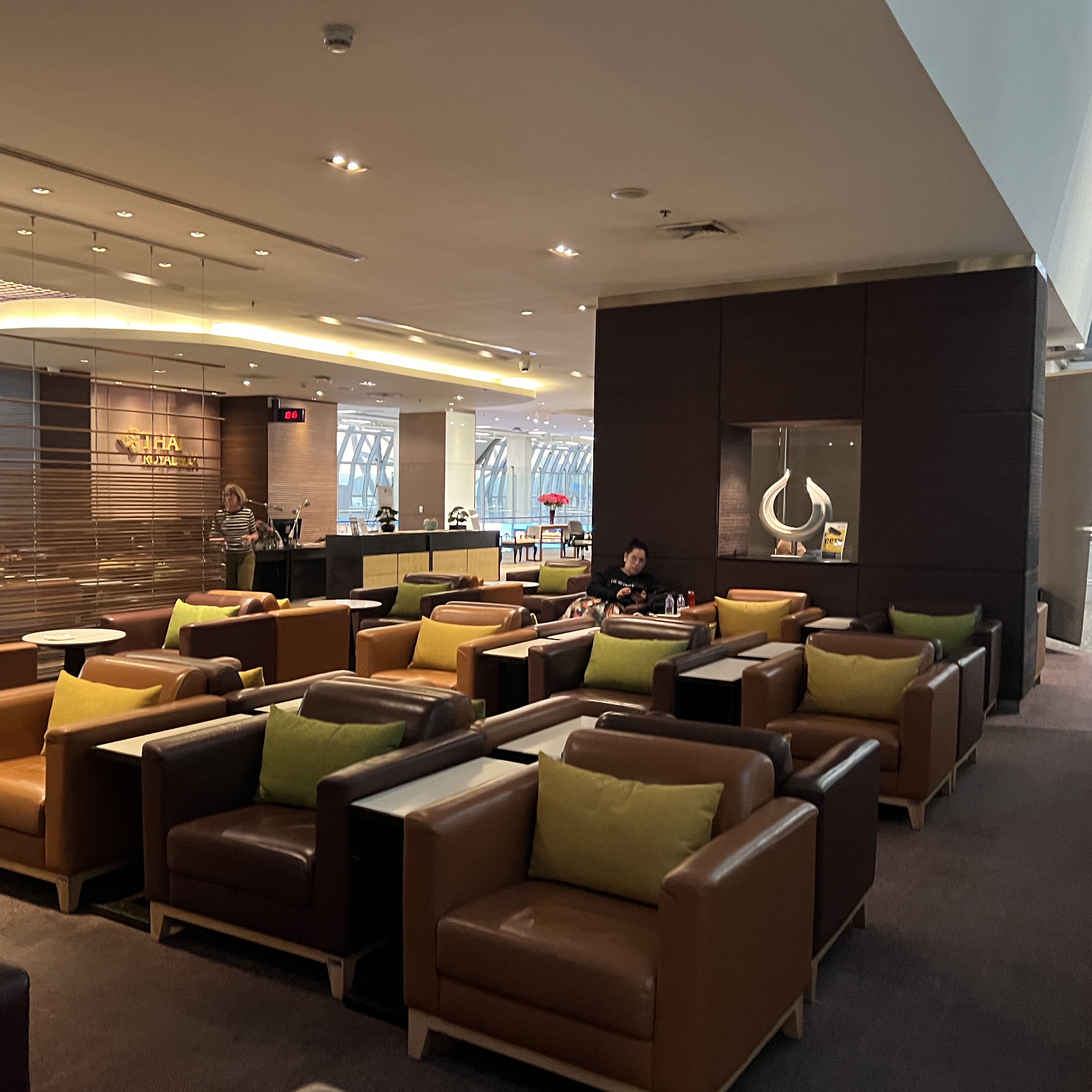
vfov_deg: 52.5
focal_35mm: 31
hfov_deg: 52.3
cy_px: 541
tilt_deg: -2.2
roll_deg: -0.6
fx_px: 1106
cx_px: 457
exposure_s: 1/48
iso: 500
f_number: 1.5
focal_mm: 5.7
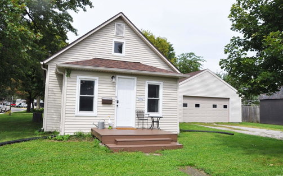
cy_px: 82
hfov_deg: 66.5
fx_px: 216
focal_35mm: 28
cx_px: 140
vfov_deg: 44.5
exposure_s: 1/400
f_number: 10
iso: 200
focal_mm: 18
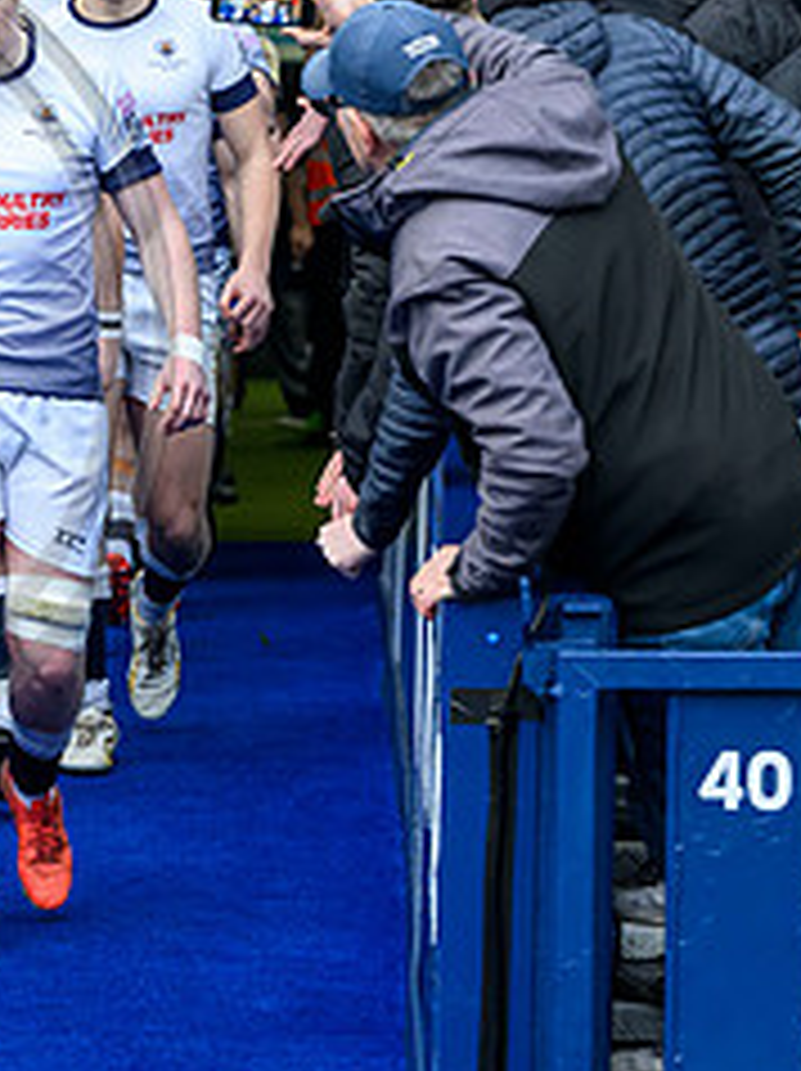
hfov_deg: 5.1
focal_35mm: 287
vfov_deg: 6.9
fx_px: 8871
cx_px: -376
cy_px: 342
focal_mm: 105
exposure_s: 1/1250
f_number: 4.5
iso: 2500
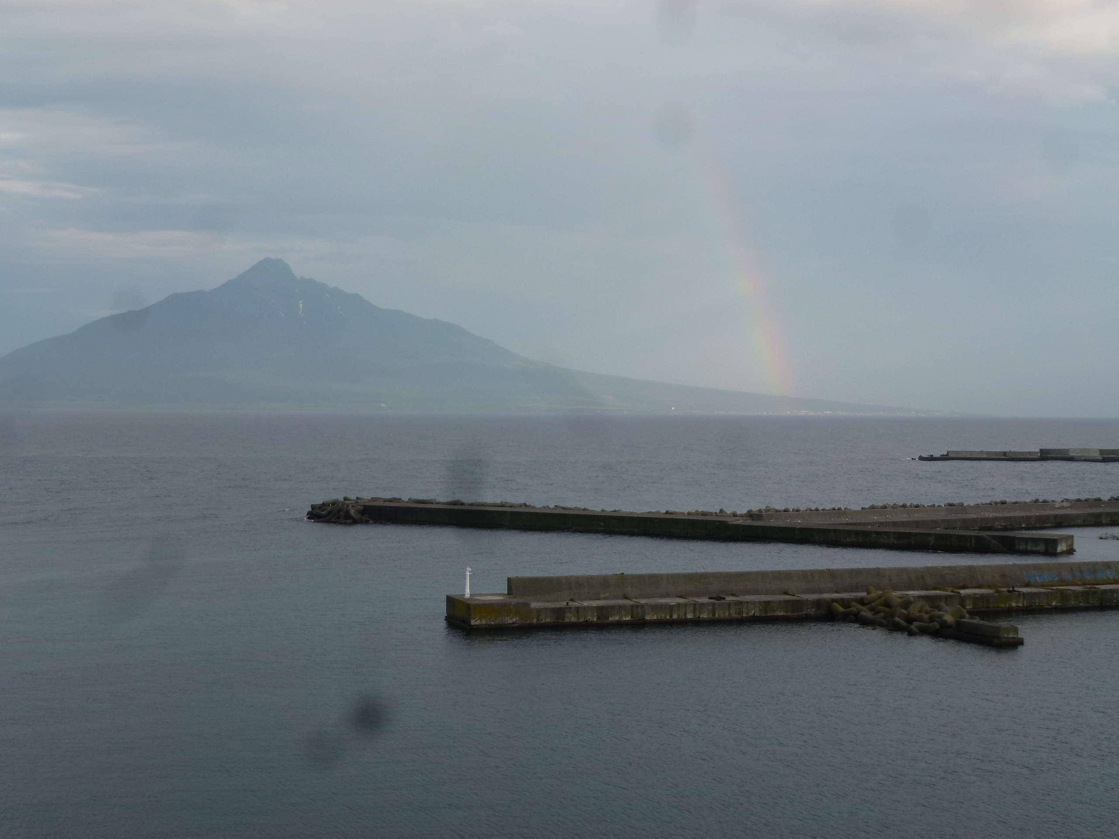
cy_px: 420
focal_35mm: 52
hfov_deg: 36.8
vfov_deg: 28.0
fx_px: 1681
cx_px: 560
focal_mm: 9.4
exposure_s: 1/200
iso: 100
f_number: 4.3
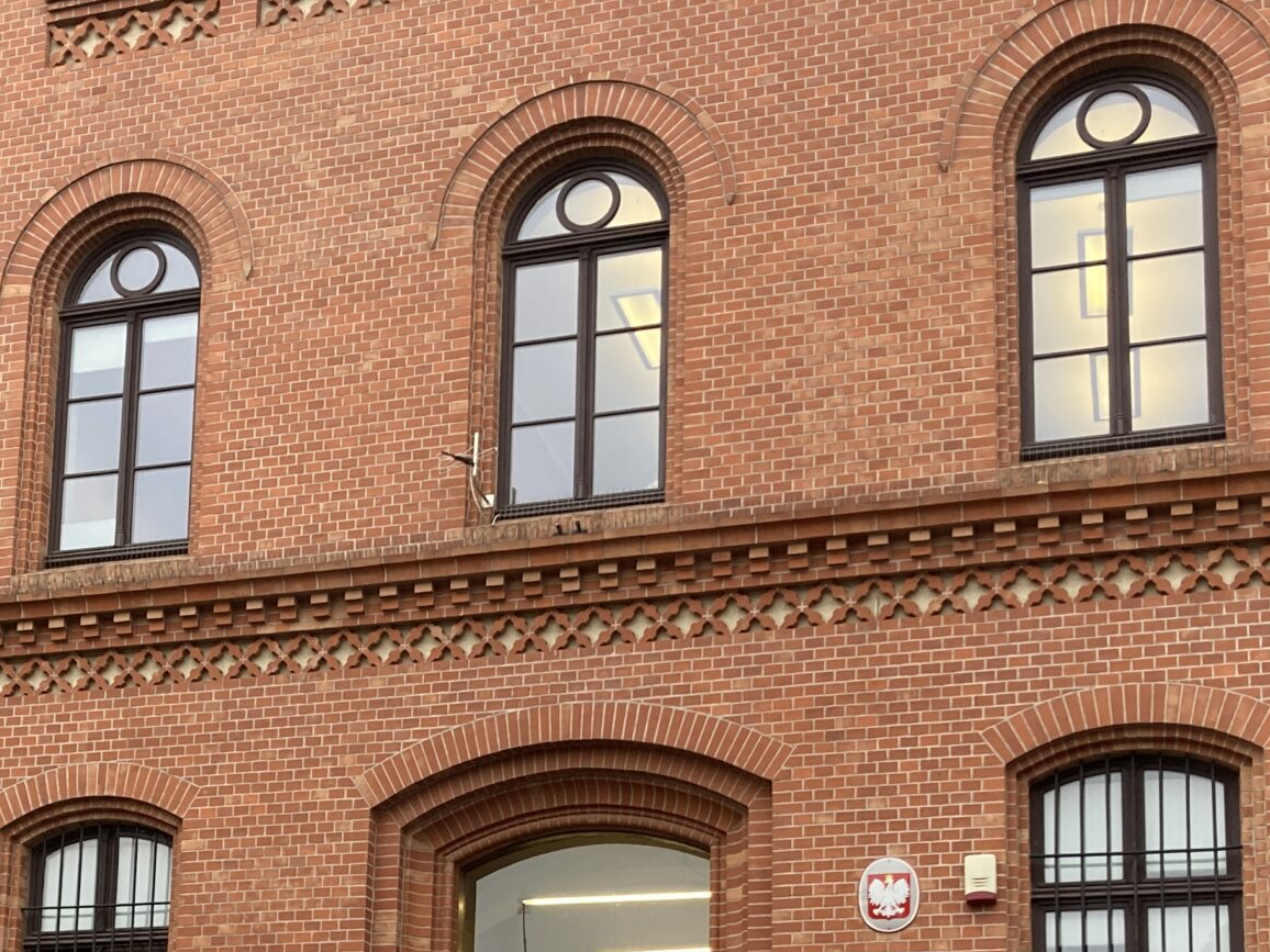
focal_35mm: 62
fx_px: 2275
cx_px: 350
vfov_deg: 22.5
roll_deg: -2.9
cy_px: 1012
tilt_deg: +10.8
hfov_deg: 30.8
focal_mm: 3.99
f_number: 1.8
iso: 80
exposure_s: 1/104
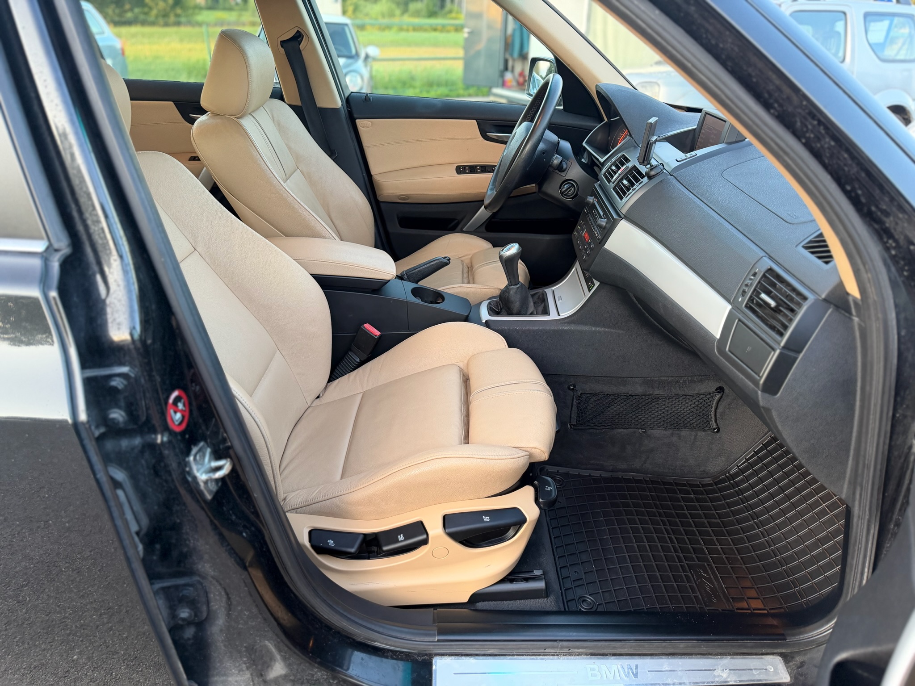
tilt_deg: -26.9
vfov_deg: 56.8
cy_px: 343
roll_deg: -1.5
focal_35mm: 24
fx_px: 634
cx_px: 458
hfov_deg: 71.6
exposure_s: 1/60
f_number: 1.78
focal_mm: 6.76
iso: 250
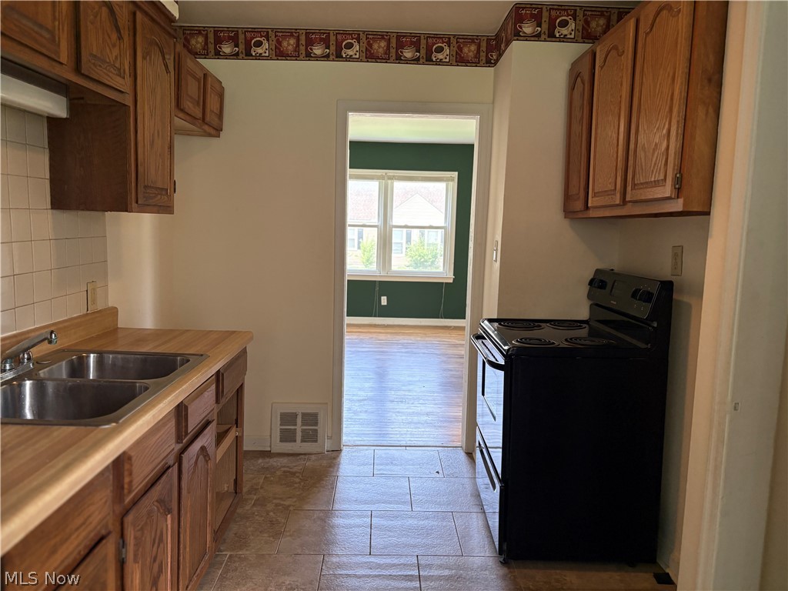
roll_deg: -0.5
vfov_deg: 53.1
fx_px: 592
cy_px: 296
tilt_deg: -6.9
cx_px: 394
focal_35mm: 26
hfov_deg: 67.3
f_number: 1.6
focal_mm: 5.96
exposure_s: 1/60
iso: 160
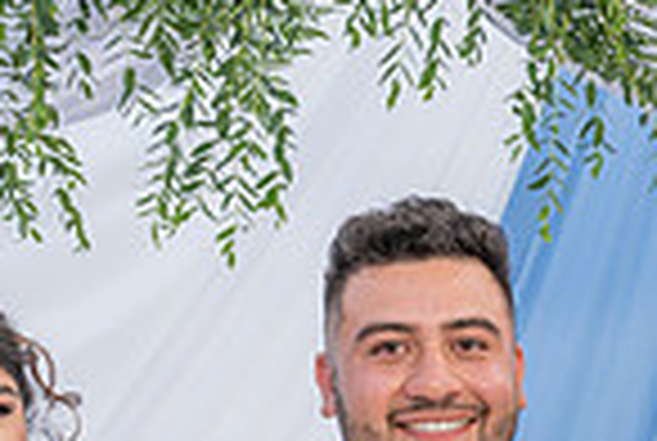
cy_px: 731
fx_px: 2322
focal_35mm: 127
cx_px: 716
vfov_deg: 10.4
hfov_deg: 15.7
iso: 200
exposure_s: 1/125
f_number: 5.6
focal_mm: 32
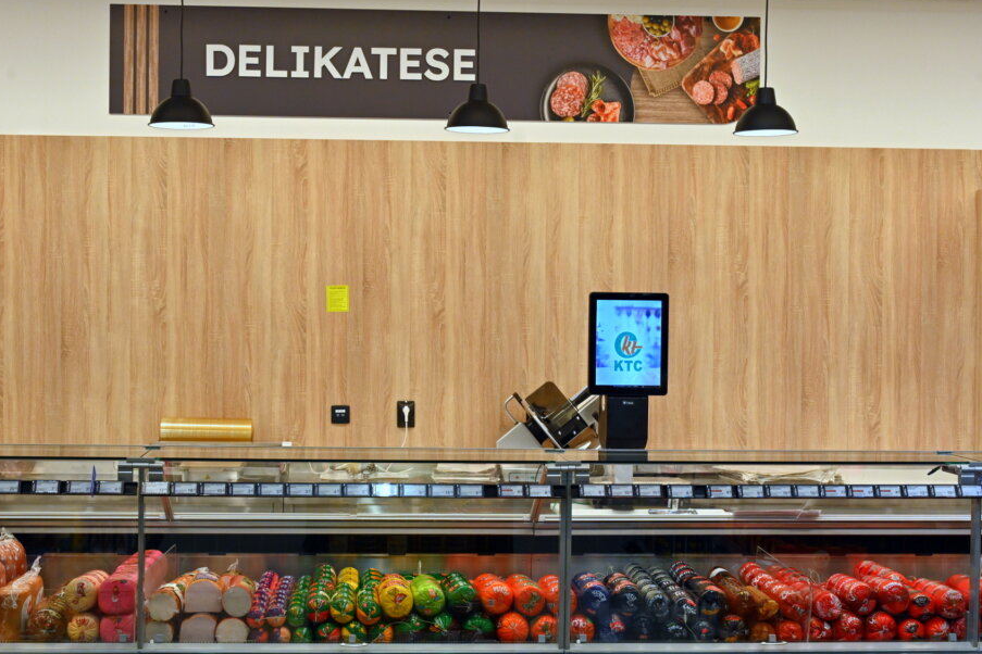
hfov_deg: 33.9
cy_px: 321
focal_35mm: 59
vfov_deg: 23.0
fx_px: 1609
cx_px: 444
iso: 1250
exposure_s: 1/250
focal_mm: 52
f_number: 7.1
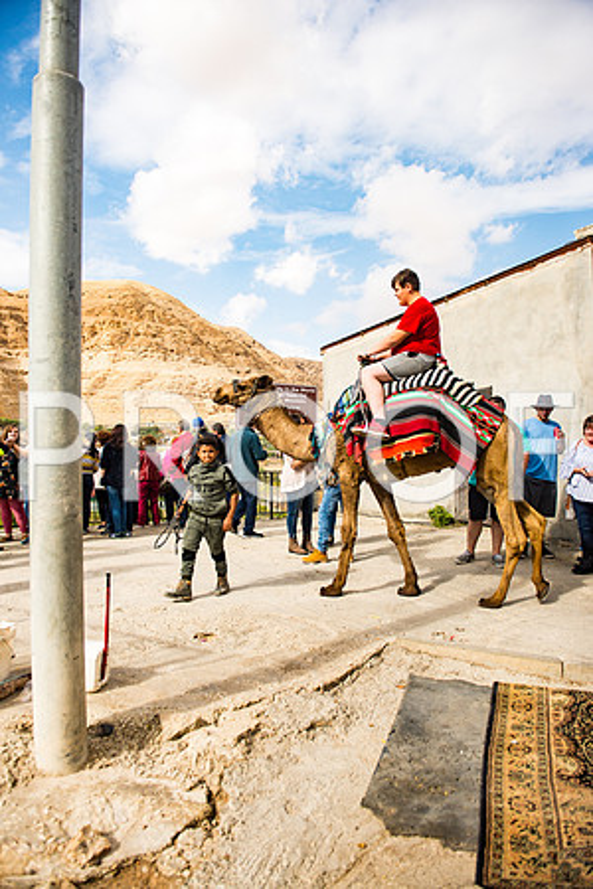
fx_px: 593
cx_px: 296
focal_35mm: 24
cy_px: 444
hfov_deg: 53.1
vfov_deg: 73.7
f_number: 2.8
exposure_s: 1/3200
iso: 200
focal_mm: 24
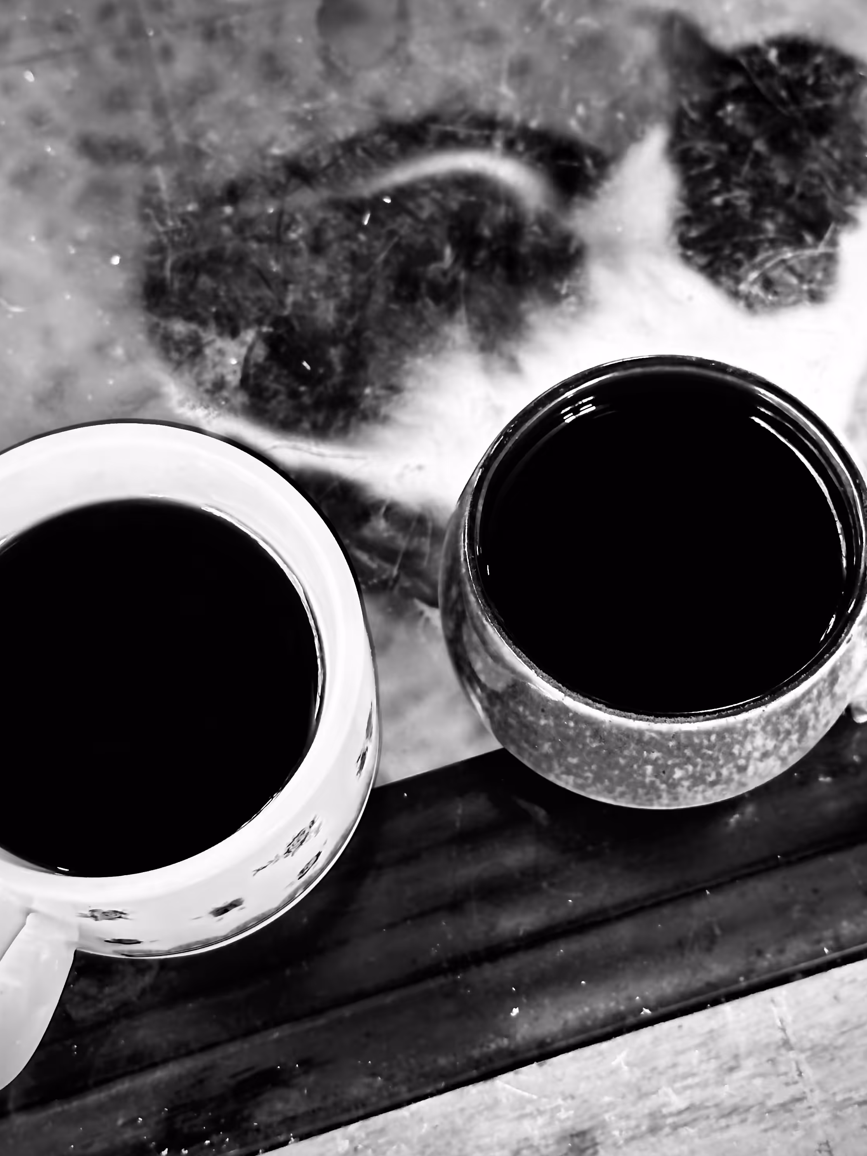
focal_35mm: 65
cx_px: 441
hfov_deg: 22.6
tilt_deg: -68.9
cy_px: 571
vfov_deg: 29.8
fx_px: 2171
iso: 200
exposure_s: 1/60
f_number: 1.78
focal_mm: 6.86
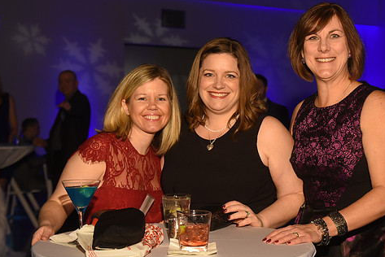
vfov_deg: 18.0
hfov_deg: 26.6
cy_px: 130
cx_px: 221
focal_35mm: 76
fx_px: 813
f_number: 5.6
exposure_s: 1/200
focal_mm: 62
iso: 2500
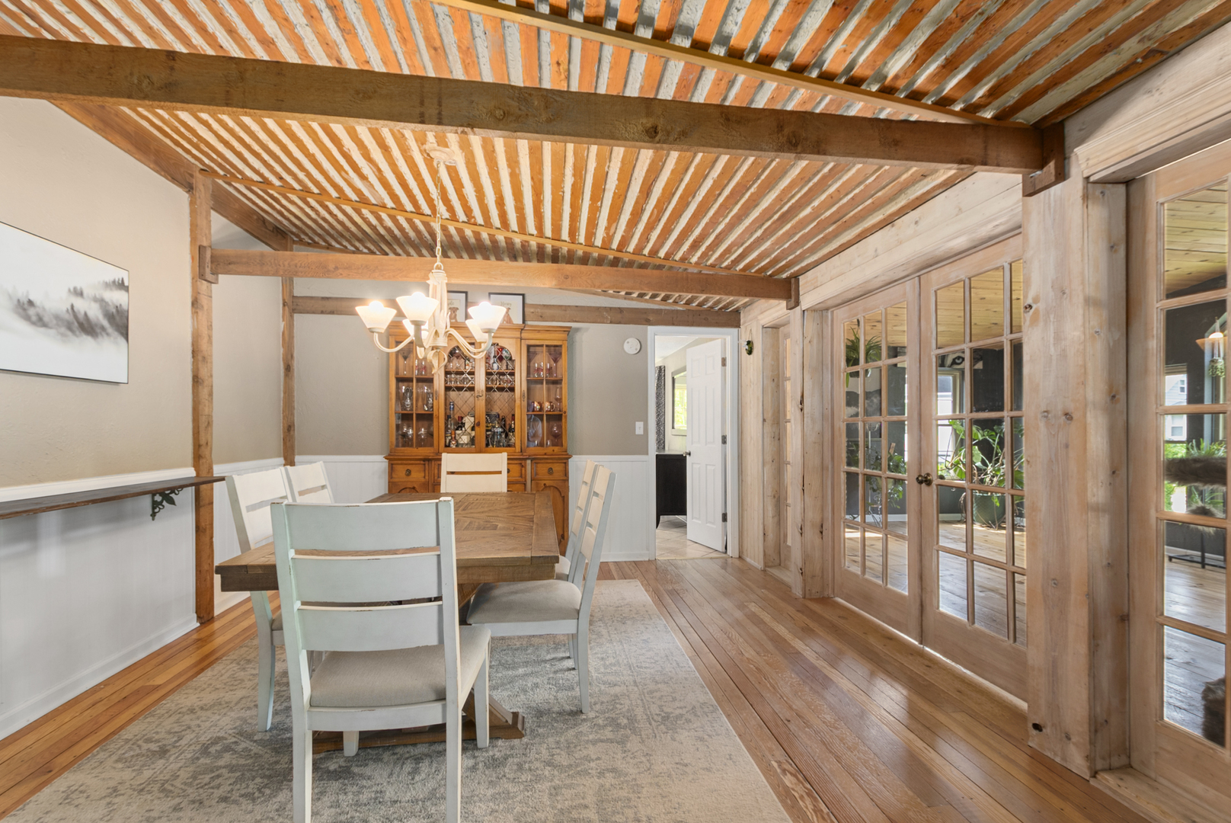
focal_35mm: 15
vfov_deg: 77.4
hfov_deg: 100.4
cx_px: 616
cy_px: 412
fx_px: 513
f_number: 8
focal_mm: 10
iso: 320
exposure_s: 1
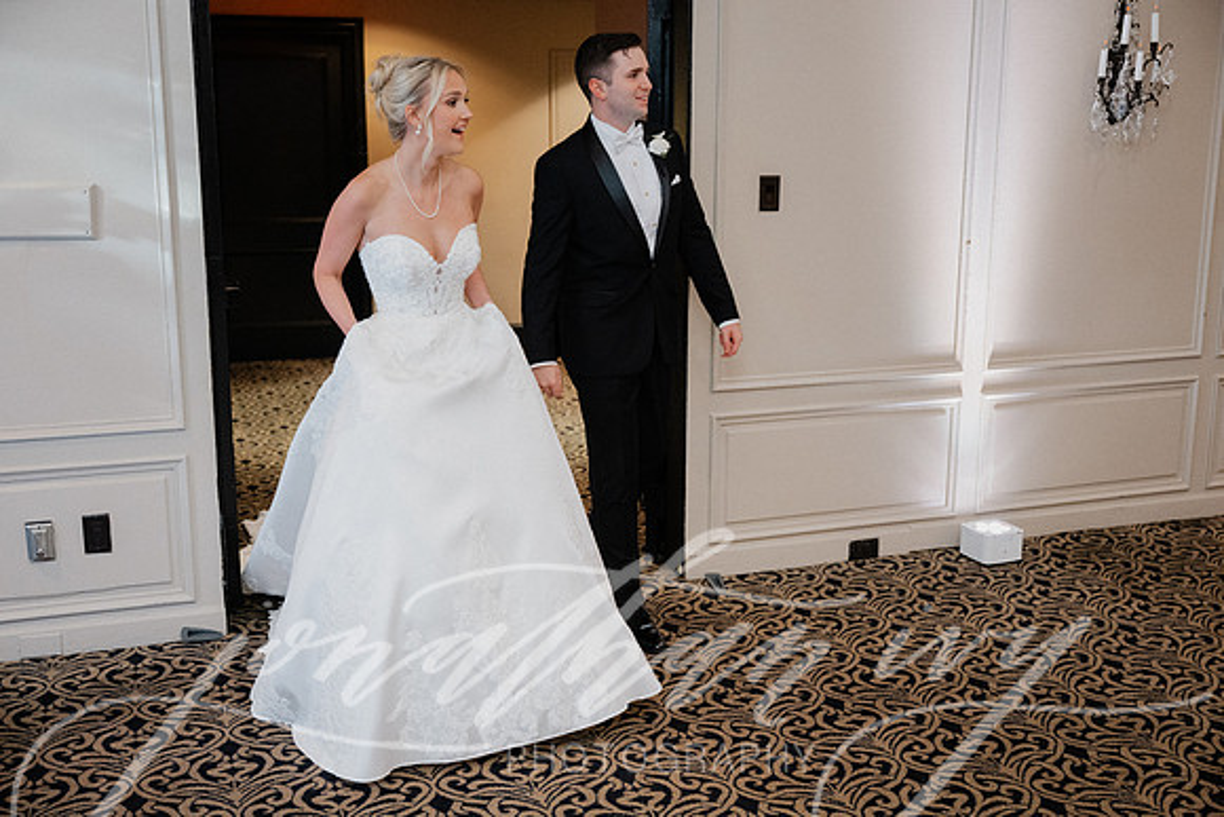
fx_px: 1360
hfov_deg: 48.4
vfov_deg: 33.4
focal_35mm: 40
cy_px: 408
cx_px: 612
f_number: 2.8
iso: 2500
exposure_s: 1/100
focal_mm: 40
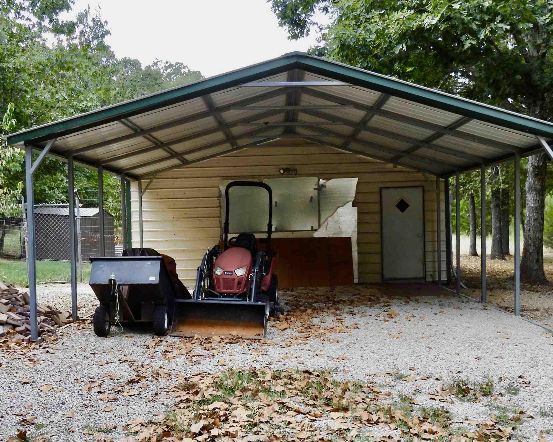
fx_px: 589
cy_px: 247
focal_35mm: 36
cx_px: 297
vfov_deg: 41.1
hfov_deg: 50.2
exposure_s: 1/250
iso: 100
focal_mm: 4.3
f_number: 2.8
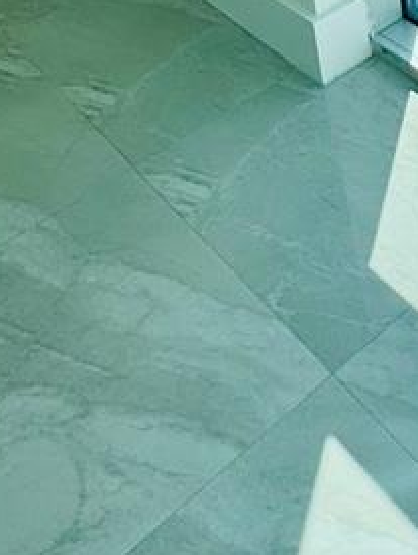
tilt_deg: -22.3
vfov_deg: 25.1
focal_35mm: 61
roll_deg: +2.9
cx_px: 594
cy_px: -250
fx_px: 980
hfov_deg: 21.0
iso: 40
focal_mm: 2.22
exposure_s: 1/1346
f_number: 2.2
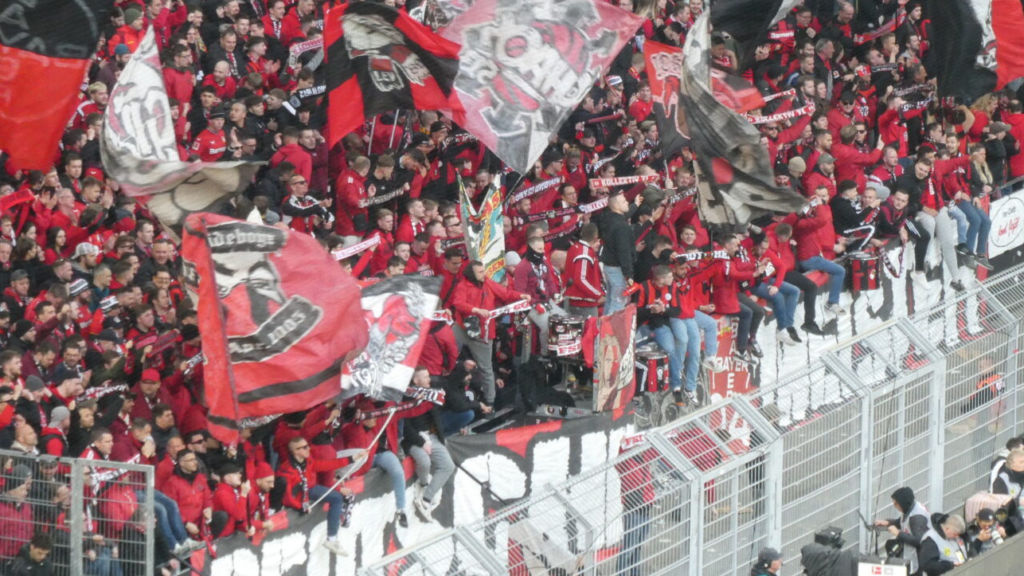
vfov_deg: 3.6
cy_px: 147
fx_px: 9204
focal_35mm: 339
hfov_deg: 6.4
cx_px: 524
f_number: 5.6
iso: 500
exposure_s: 1/80
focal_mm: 44.8
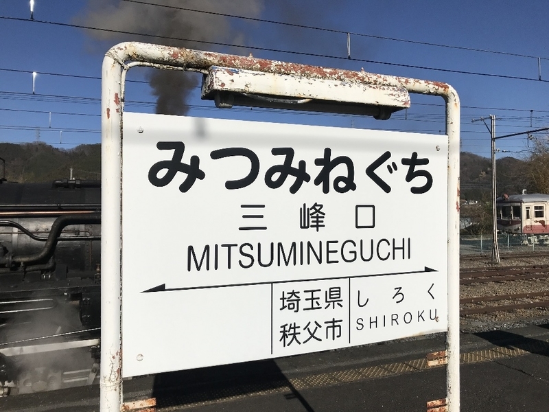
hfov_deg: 63.4
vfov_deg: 49.7
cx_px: 274
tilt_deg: +3.0
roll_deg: +1.5
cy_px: 206
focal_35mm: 28
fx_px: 444
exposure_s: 1/8000
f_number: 1.8
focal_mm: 3.99
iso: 25
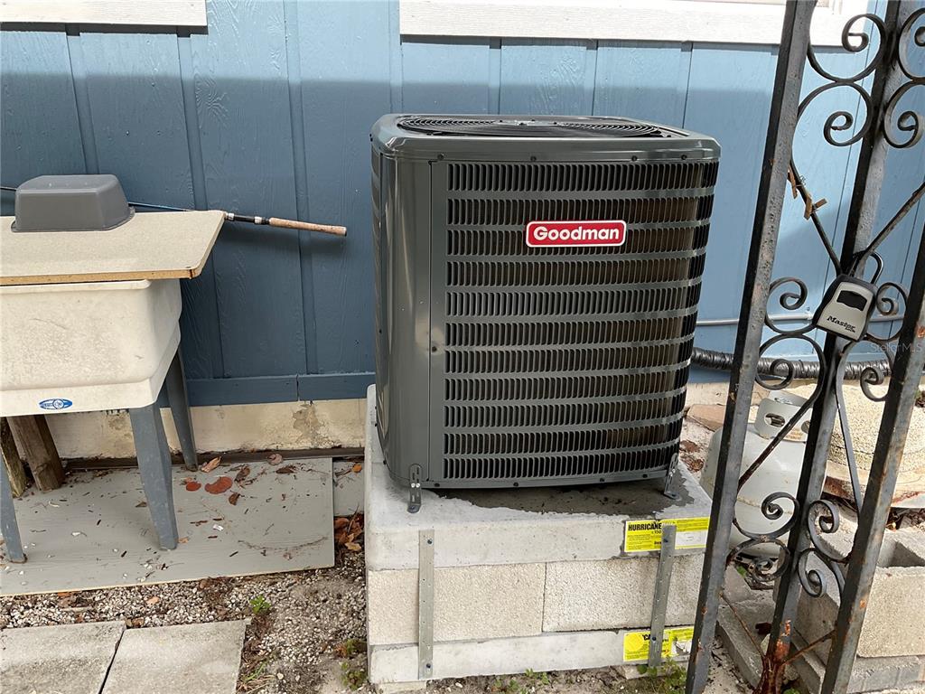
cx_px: 462
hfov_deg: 61.7
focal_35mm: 29
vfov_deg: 48.2
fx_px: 775
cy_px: 347
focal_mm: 3
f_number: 1.8
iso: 16
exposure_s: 1/165
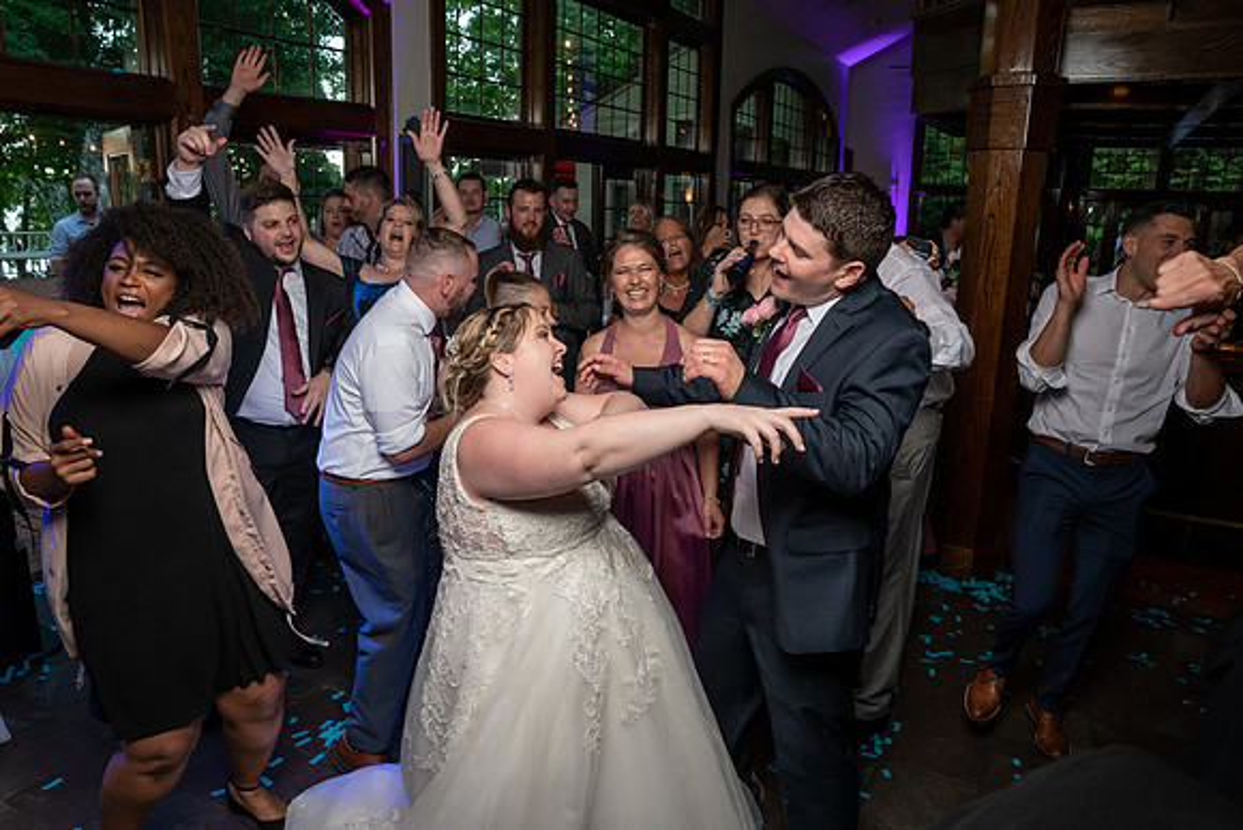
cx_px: 622
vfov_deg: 53.2
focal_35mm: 24
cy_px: 415
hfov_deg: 73.7
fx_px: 829
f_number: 5.6
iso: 2000
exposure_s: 1/200
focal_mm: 24
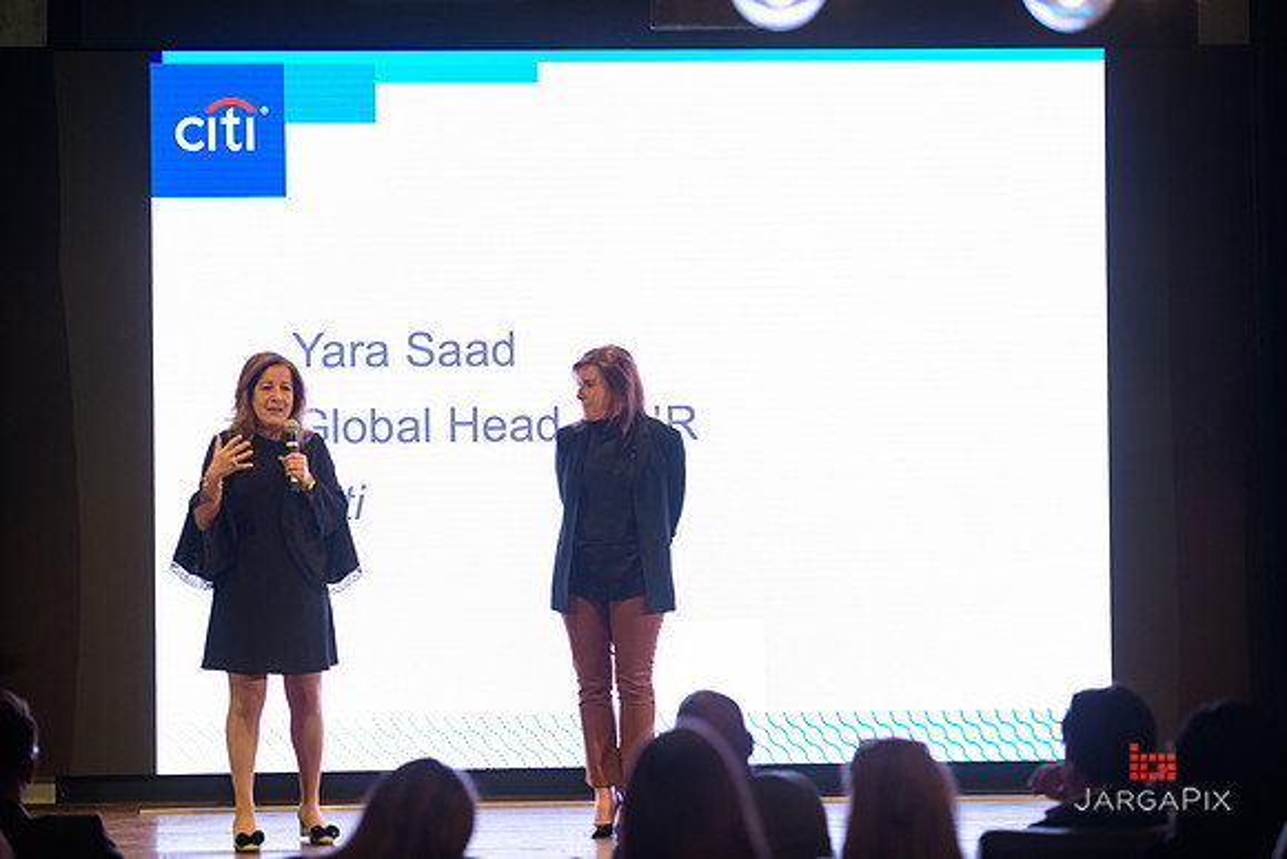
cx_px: 644
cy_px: 430
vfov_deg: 13.0
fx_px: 3754
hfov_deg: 19.5
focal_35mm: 105
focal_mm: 105
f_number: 3.2
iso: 1250
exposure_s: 1/200
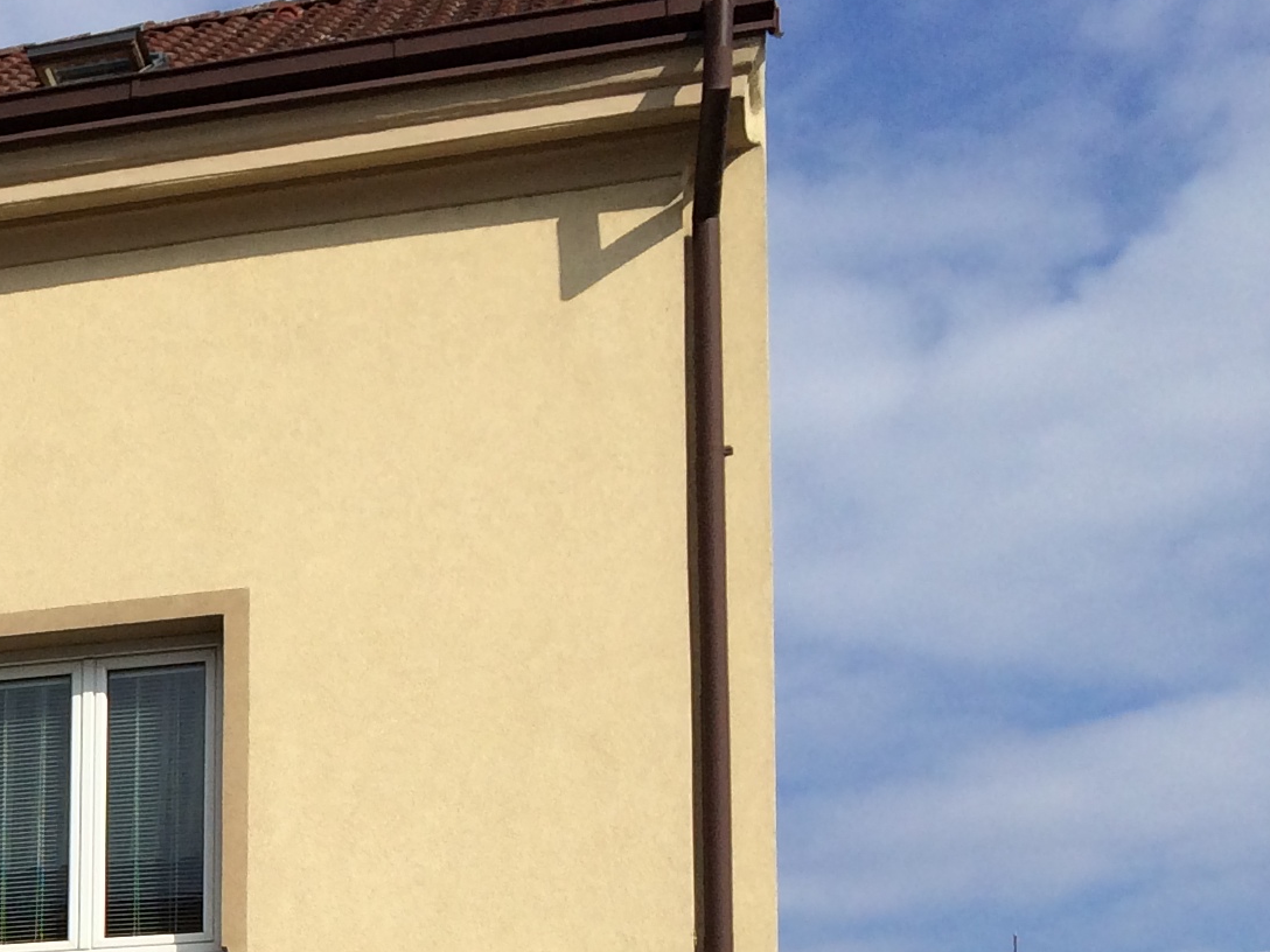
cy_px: 1336
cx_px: -571
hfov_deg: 19.3
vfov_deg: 15.4
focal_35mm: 90
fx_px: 3302
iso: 32
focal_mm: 4.12
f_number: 2.2
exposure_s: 1/3731
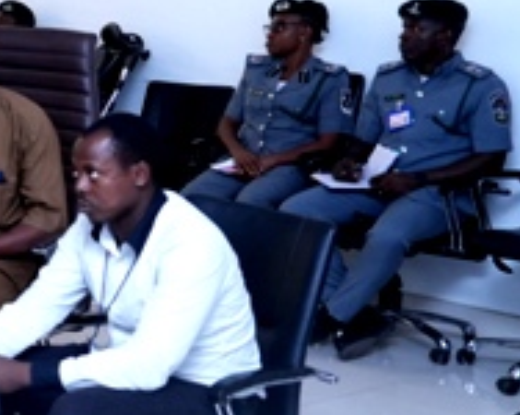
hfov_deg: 15.7
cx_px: -528
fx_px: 1476
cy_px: 40
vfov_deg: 15.8
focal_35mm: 96
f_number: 4
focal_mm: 24
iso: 1600
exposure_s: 1/80
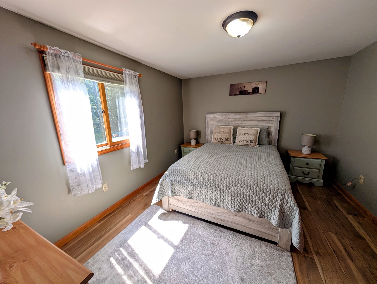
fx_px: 131
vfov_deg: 94.6
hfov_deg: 110.5
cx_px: 188
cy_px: 142
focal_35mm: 12
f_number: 1.7
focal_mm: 2.02
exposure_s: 1/109
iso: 45
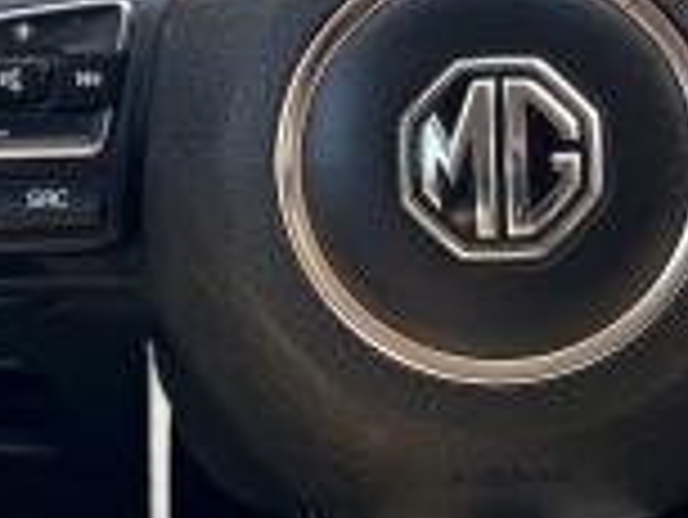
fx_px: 1870
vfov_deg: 15.6
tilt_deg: -25.7
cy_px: 90
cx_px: 603
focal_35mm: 94
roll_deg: -4.1
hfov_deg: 20.5
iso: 64
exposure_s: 1/220
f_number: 1.78
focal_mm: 6.76
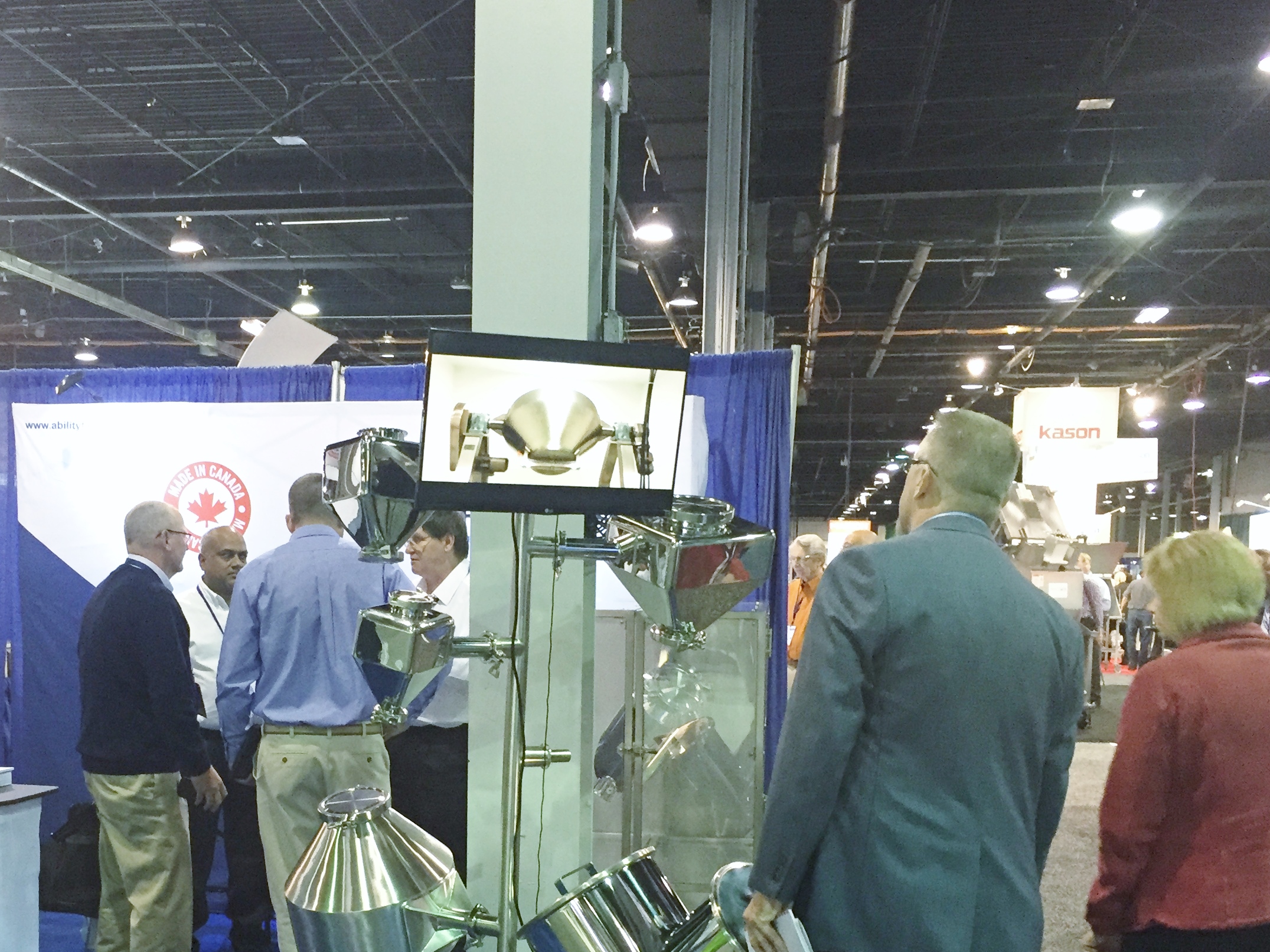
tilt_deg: -5.4
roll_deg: -0.3
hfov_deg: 42.5
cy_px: 713
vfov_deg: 32.3
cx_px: 458
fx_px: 1614
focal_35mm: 44
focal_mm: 4.15
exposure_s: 1/30
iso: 200
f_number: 2.2
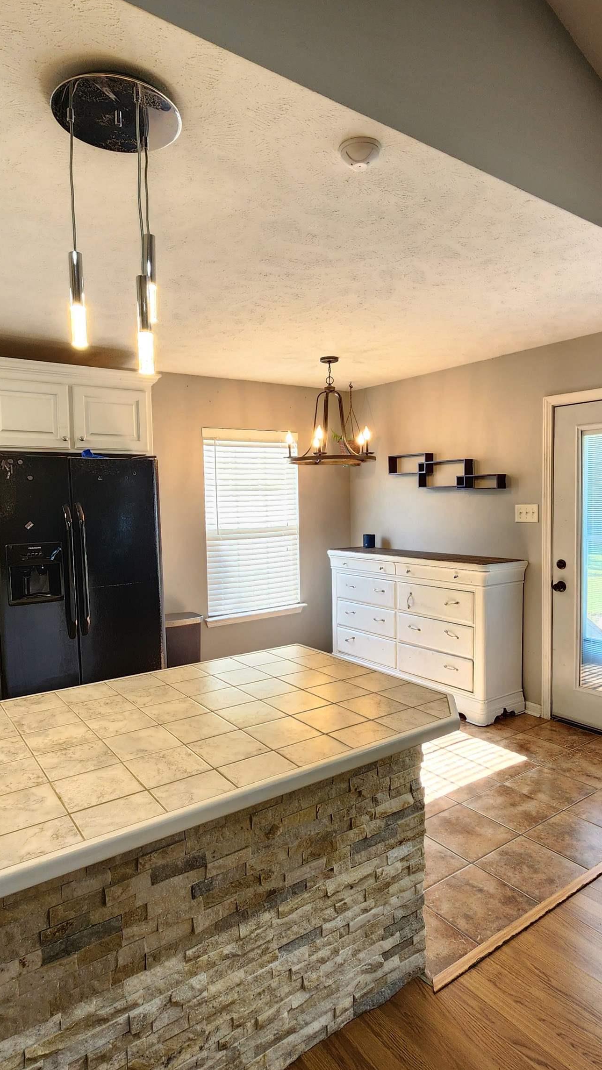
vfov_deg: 89.6
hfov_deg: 58.3
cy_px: 535
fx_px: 539
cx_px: 289
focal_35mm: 19
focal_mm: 2.2
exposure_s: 1/60
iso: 125
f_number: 2.2
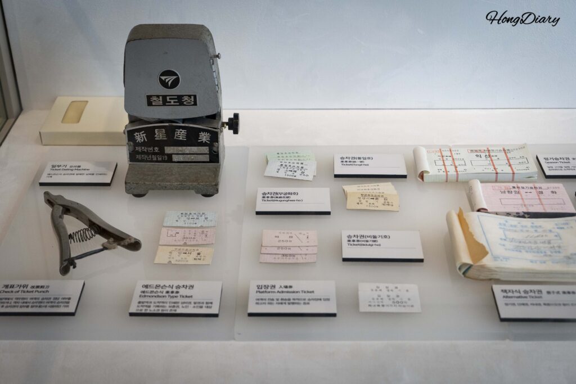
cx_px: 288
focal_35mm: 53
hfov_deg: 37.5
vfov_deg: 25.5
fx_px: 848
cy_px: 192
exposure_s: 1/160
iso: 2000
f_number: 5.6
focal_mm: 53
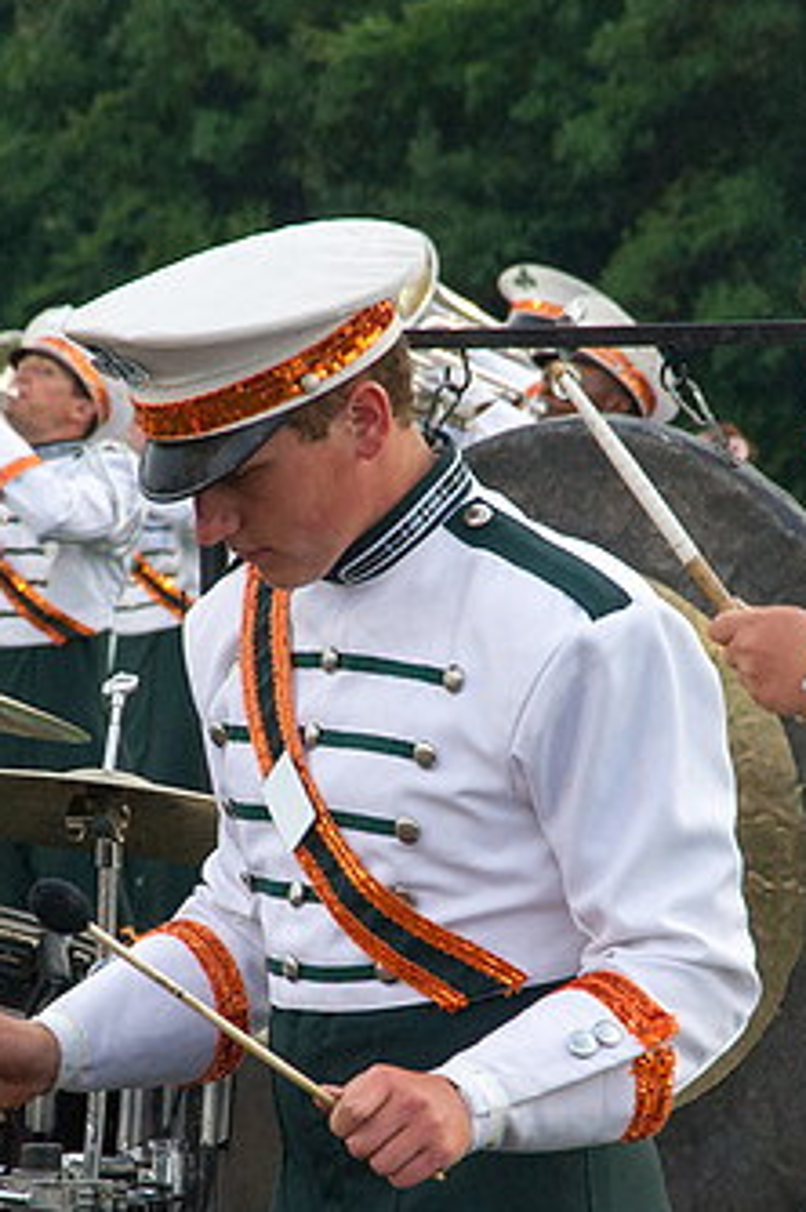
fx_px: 10230
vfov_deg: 6.8
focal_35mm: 304
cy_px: 777
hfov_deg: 4.5
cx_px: 373
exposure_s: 1/400
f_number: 10
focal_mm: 120
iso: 2500
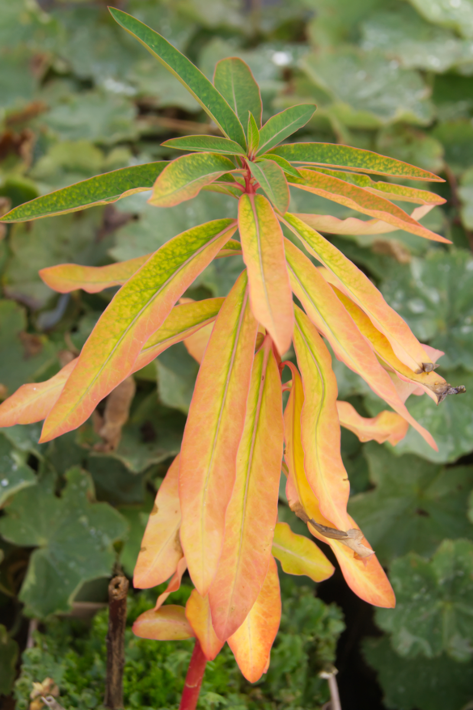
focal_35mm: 68
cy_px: 355
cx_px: 236
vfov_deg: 29.9
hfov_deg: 20.2
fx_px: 1330
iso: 640
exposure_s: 1/250
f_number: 9
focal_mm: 45
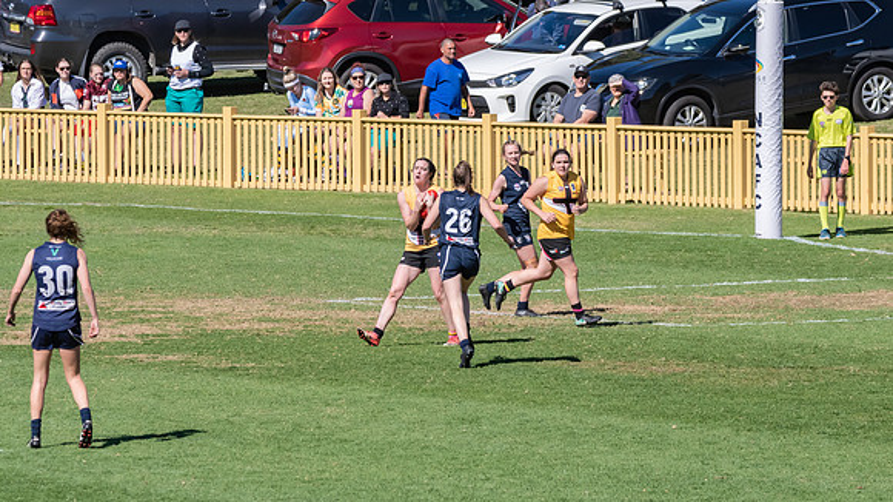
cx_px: 511
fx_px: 11072
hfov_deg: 4.6
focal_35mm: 468
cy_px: 255
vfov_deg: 2.6
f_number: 10
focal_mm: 260
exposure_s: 1/2500
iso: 800
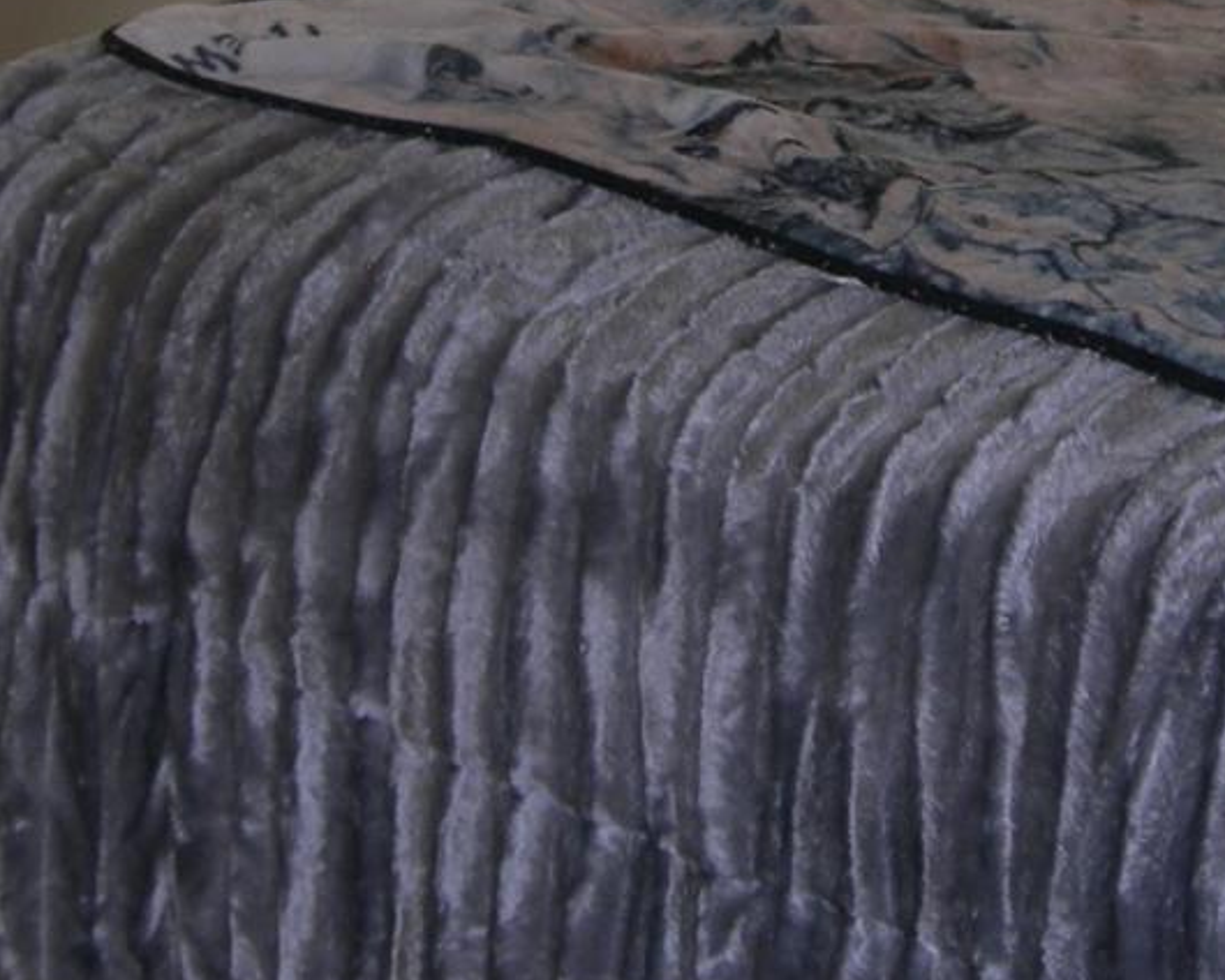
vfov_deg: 14.2
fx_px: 3807
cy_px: -173
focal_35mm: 105
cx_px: 696
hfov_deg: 18.3
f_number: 2.8
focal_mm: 7.8
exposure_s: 1/30
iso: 50
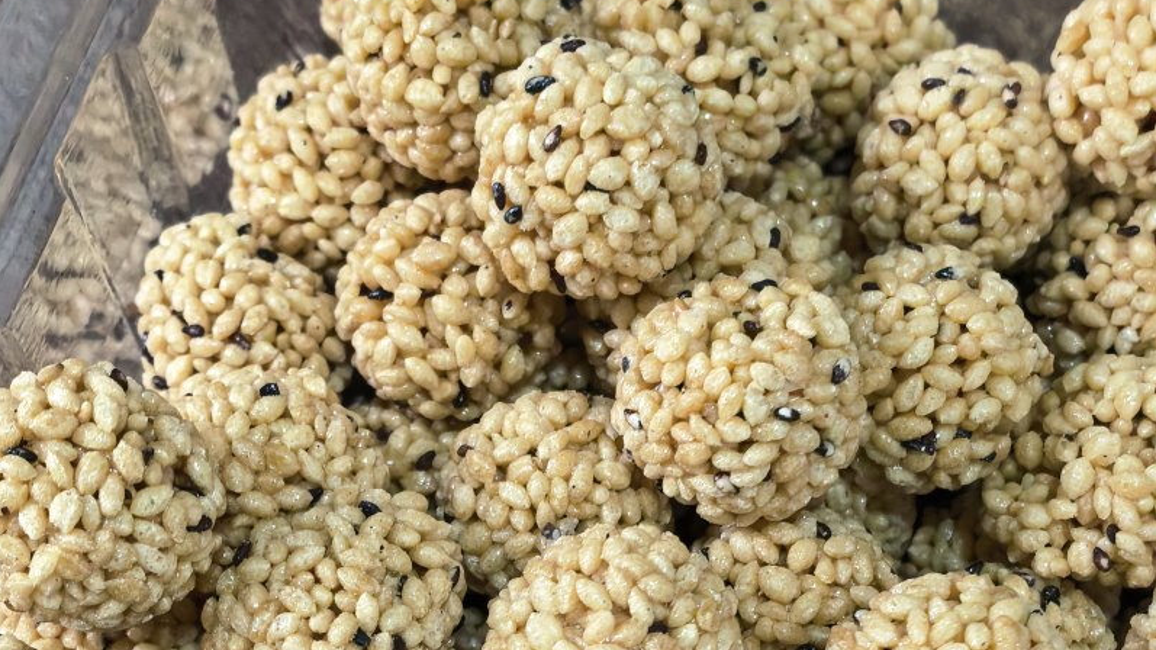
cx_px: 577
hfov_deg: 30.2
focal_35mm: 70
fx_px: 2145
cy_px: 729
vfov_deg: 16.7
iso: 800
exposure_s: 1/167
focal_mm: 5.75
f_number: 2
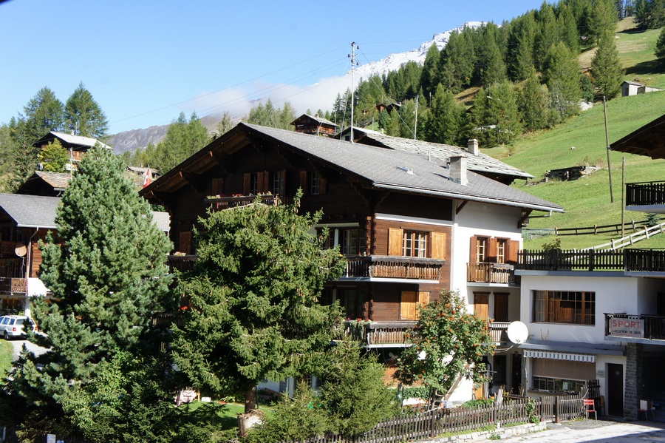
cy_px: 222
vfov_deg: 23.8
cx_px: 332
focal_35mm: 57
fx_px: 1052
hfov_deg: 35.1
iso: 200
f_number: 13
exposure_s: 1/100
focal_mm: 38
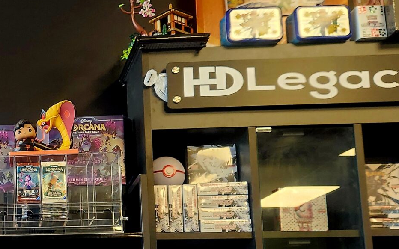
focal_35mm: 67
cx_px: -67
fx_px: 728
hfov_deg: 27.4
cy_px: 256
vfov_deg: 18.8
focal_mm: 5.4
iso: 250
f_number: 1.8
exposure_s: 1/120
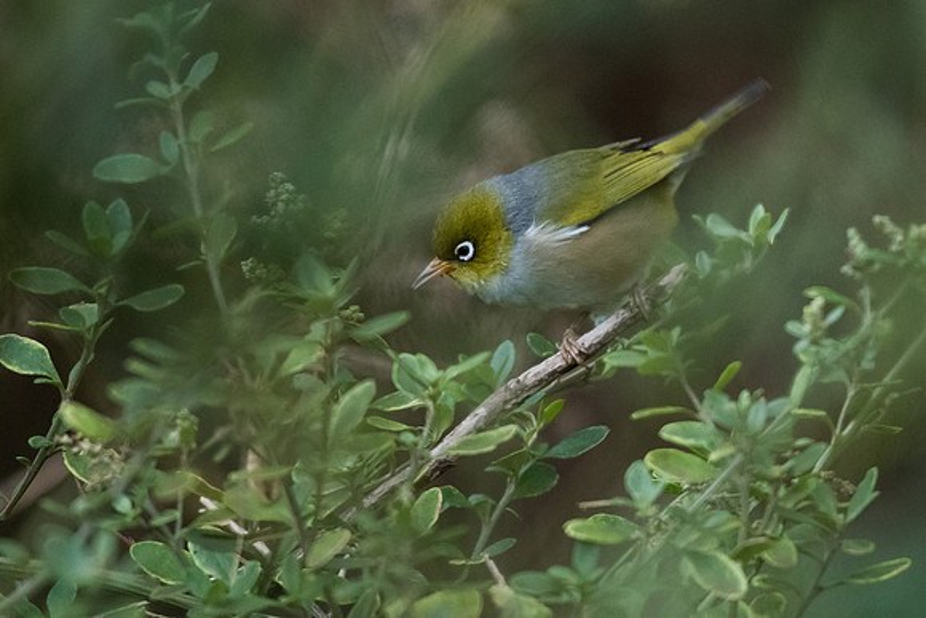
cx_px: 609
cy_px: 198
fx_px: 22725
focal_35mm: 883
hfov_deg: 2.3
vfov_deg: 1.6
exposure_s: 1/320
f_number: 5.6
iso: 3200
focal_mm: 500
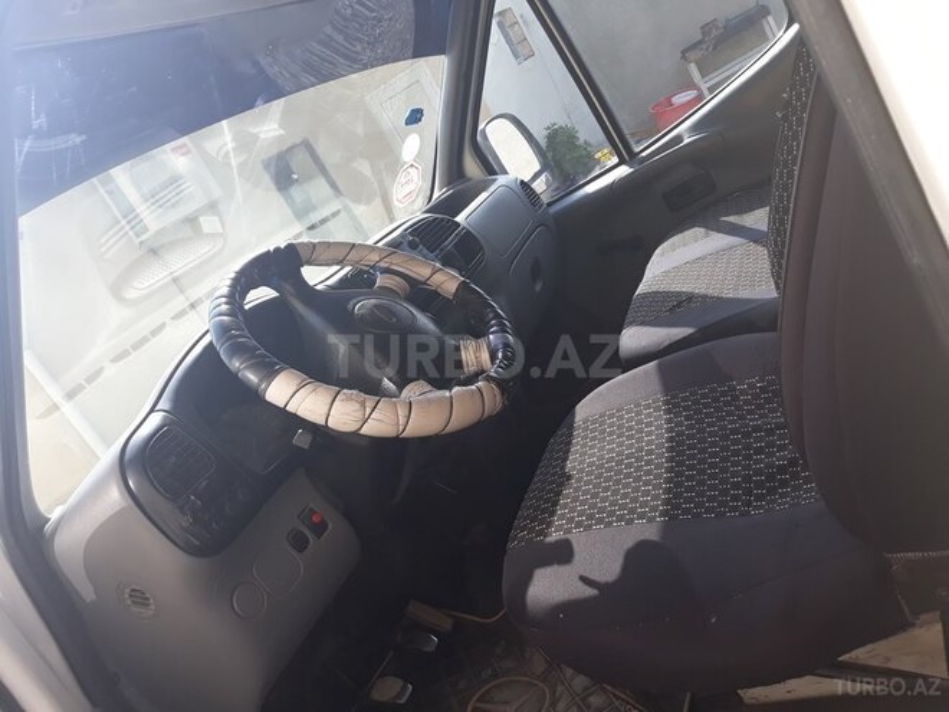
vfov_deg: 51.4
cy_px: 356
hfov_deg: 65.3
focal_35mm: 27
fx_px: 740
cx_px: 474
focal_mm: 3.71
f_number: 1.7
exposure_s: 1/389
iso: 40
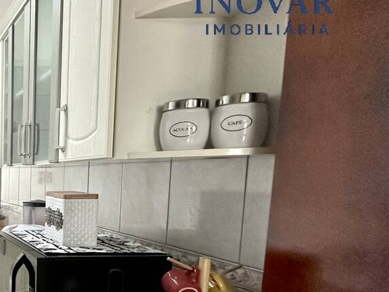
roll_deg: +0.4
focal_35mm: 35
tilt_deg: -7.4
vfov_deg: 39.6
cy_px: 220
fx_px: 393
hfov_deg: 37.7
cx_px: -90
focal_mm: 2.22
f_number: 2.2
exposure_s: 1/120
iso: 250
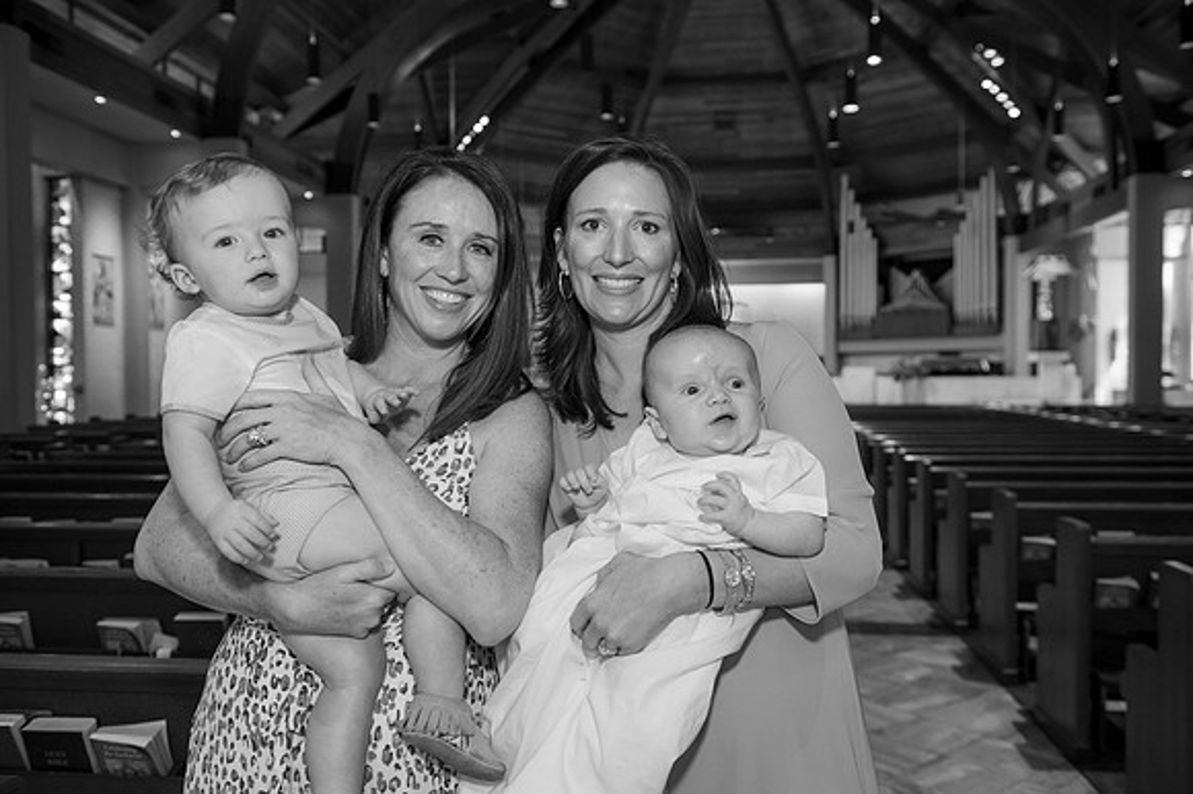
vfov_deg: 41.1
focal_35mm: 32
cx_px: 596
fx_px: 1060
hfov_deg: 58.7
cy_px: 397
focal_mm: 32
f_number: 4
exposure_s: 1/100
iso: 1000
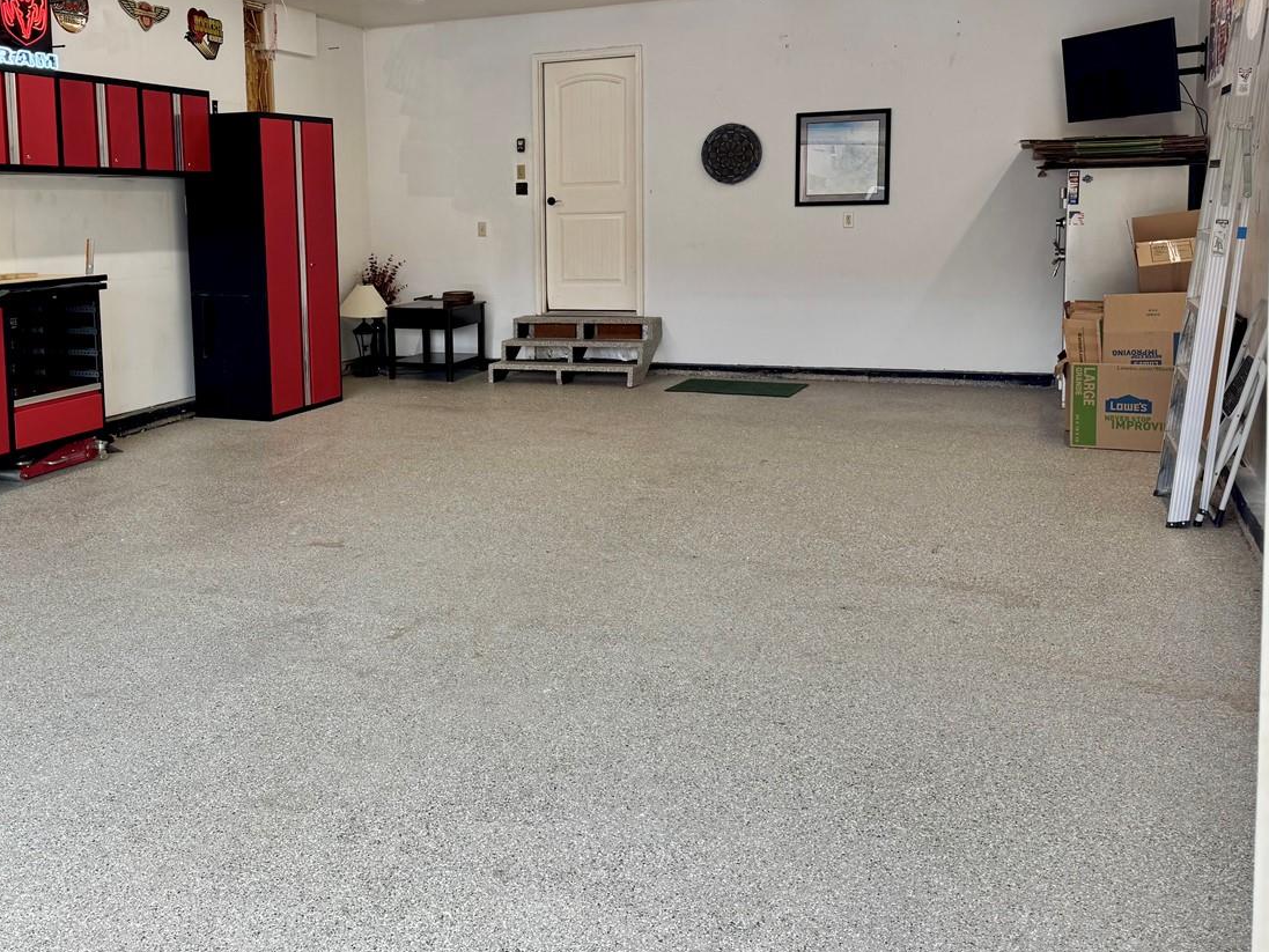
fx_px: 1283
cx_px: 455
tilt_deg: -5.8
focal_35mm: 35
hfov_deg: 51.9
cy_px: 356
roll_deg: +1.6
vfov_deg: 40.4
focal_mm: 6.76
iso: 64
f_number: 1.78
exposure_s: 1/166
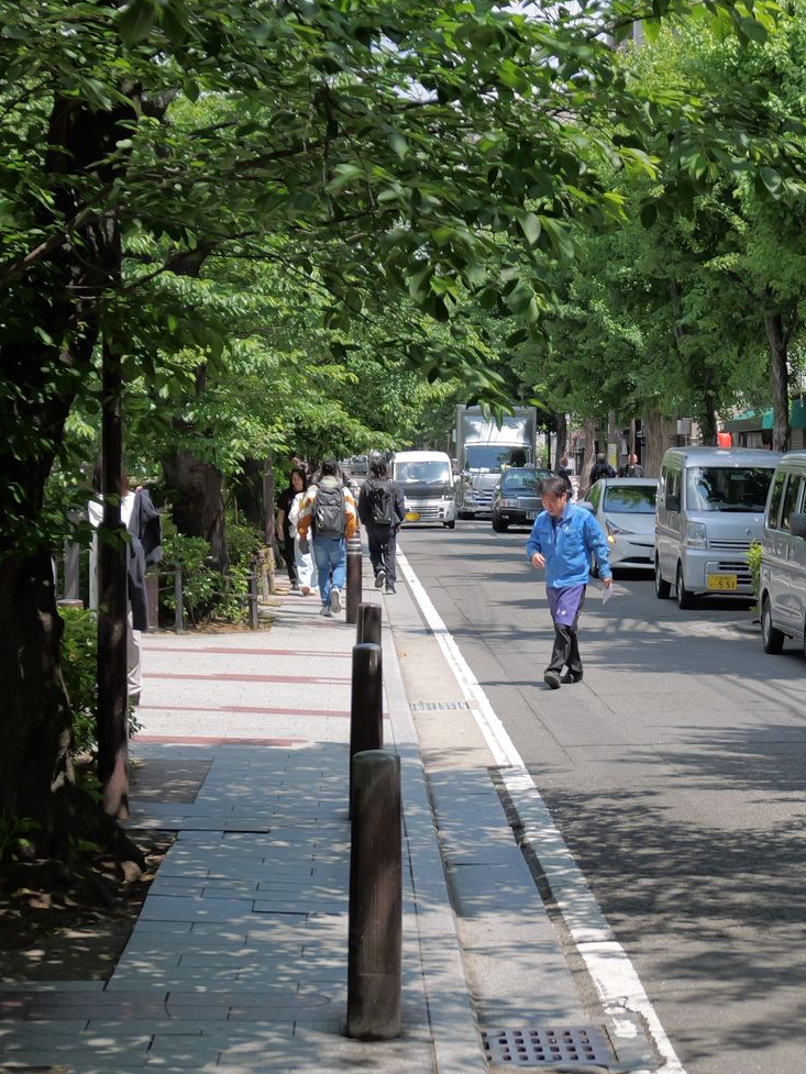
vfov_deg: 22.0
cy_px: 504
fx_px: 2762
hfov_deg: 16.5
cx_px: 606
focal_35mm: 89
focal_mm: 23
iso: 100
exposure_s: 1/1000
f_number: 2.7
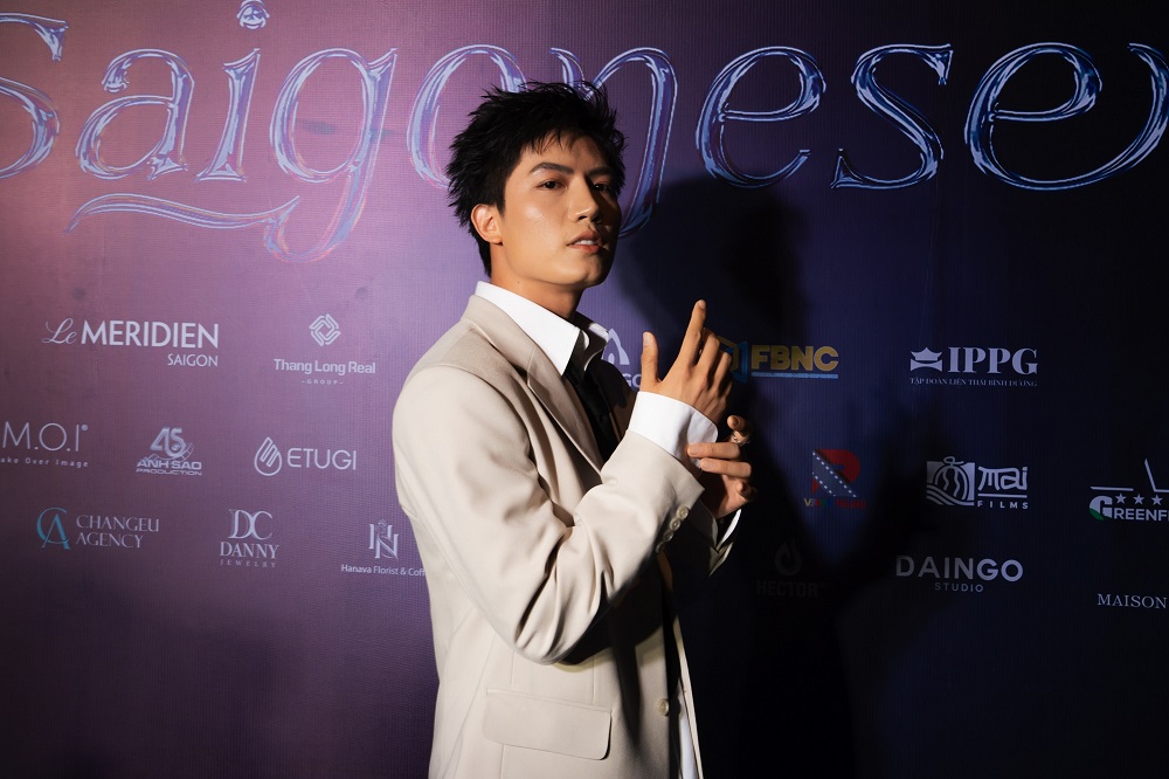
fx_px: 1104
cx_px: 584
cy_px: 390
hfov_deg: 55.8
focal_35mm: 34
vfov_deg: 38.9
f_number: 8
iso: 1000
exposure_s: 1/160
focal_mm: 34
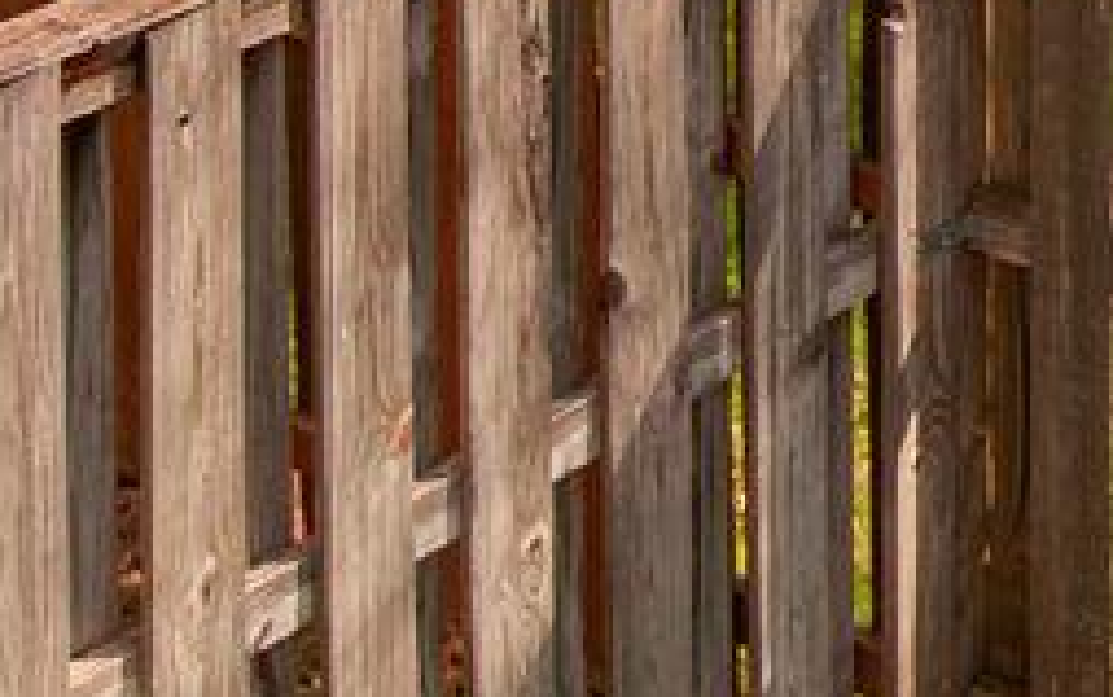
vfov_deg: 10.4
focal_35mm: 111
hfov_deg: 15.4
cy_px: -903
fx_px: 3368
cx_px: 2165
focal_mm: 16
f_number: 8
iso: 200
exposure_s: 1/400
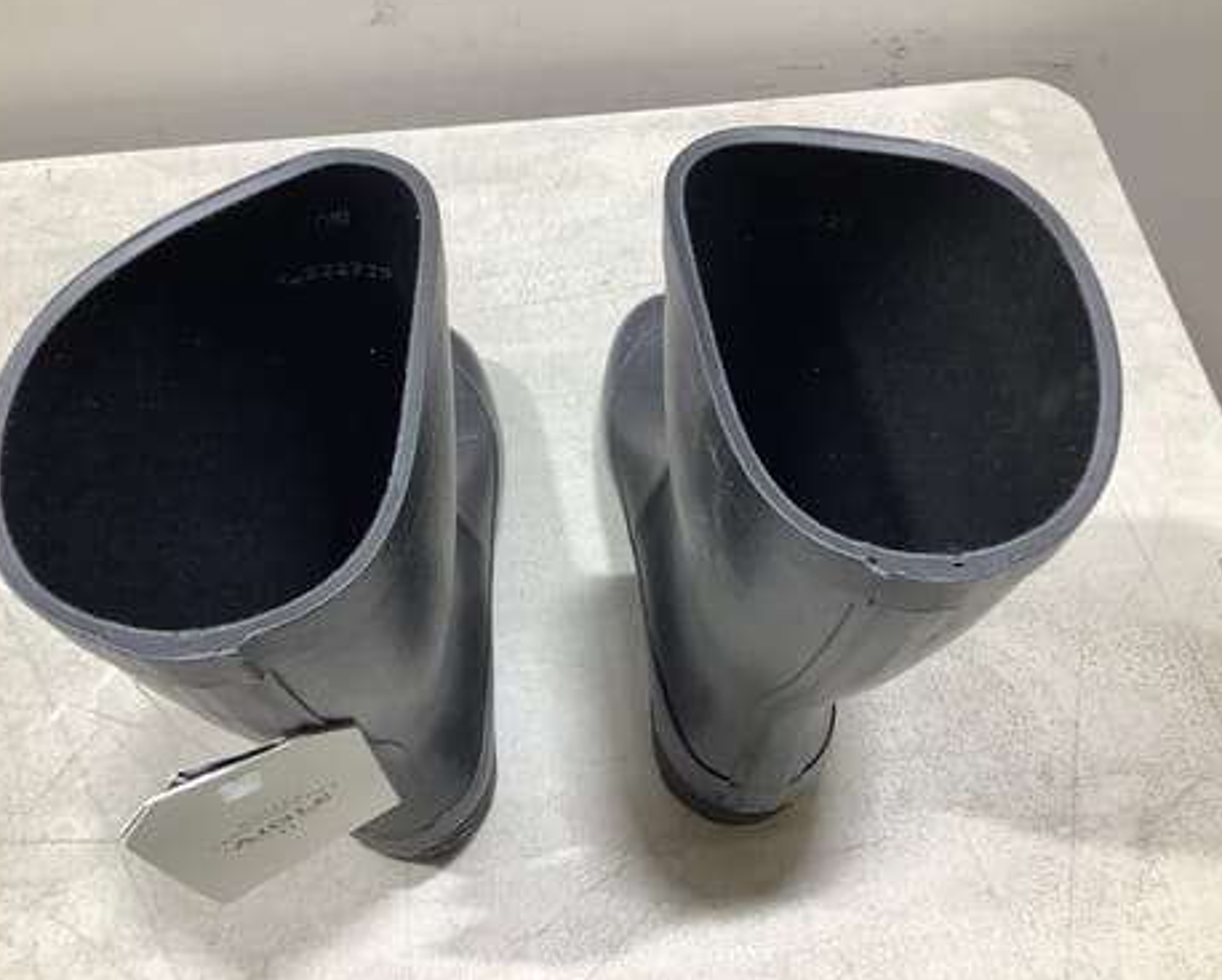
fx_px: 1194
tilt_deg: -61.5
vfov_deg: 44.6
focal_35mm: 33
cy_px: 485
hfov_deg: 54.2
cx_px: 590
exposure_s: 1/50
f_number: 2.4
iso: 80
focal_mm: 3.3
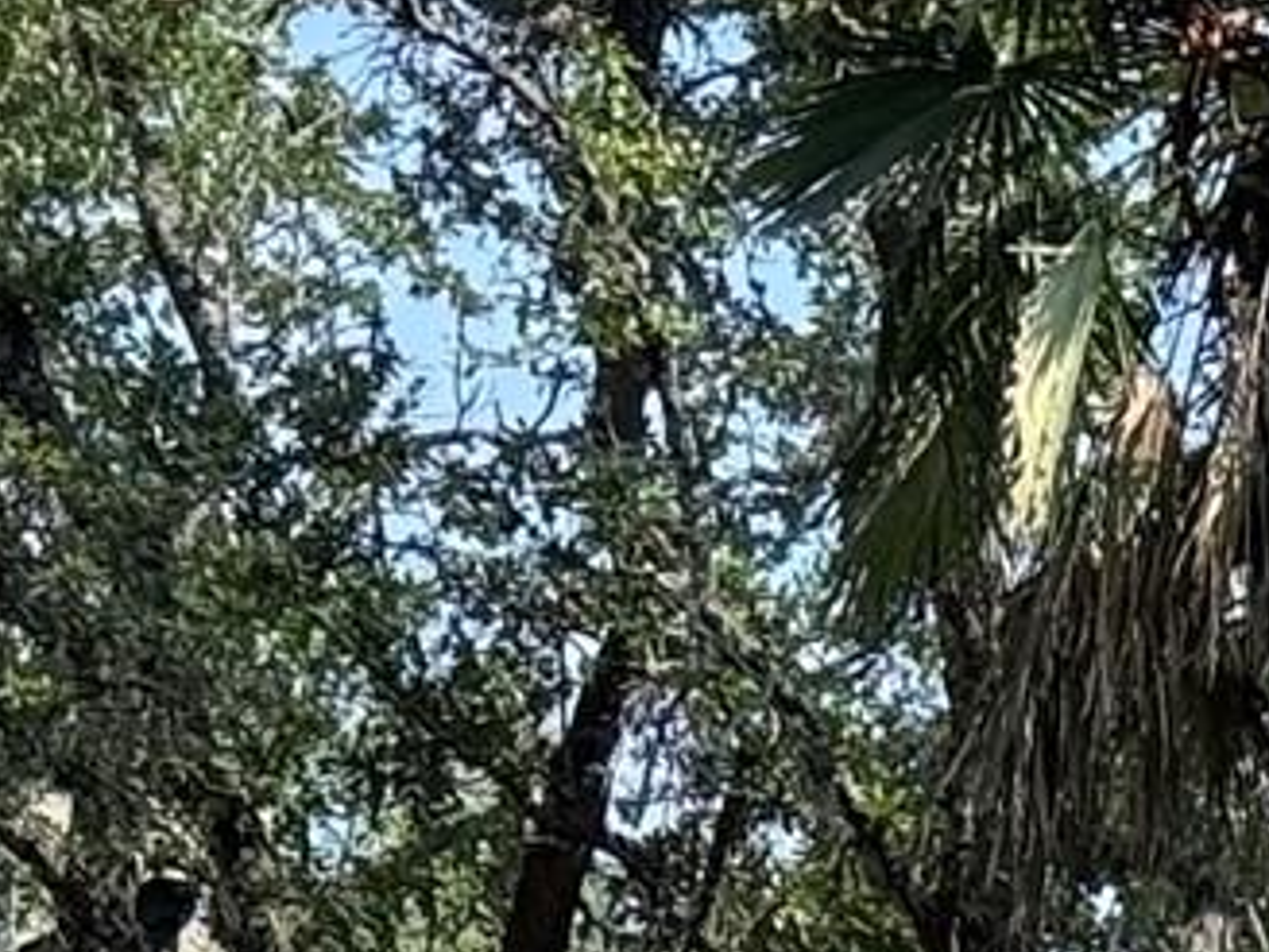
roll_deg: -2.3
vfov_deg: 4.7
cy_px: 2960
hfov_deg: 6.3
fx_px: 10998
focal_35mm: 300
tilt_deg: -2.7
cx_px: 3180
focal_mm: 6.76
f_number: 1.78
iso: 64
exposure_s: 1/1608
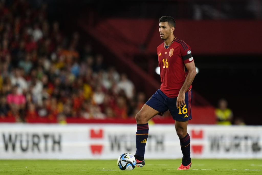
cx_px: 131
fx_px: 2911
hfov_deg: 5.2
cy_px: 88
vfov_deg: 3.4
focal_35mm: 400
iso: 1600
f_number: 2.8
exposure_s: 1/1600
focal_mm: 400
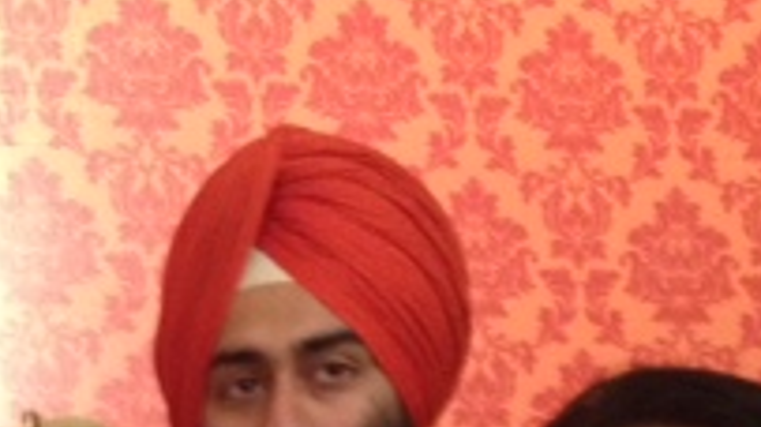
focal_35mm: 120
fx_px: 2420
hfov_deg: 17.2
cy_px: 809
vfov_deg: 9.5
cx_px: -105
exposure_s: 1/20
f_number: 2.4
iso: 320
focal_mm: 4.28
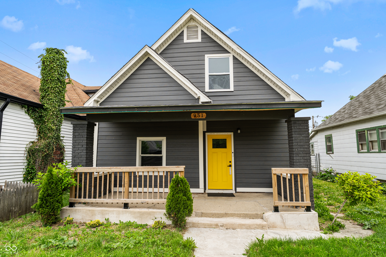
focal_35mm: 21
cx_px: 193
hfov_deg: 81.7
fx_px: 223
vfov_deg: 60.0
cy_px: 128
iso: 320
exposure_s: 1/500
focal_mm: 20.8
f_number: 6.3
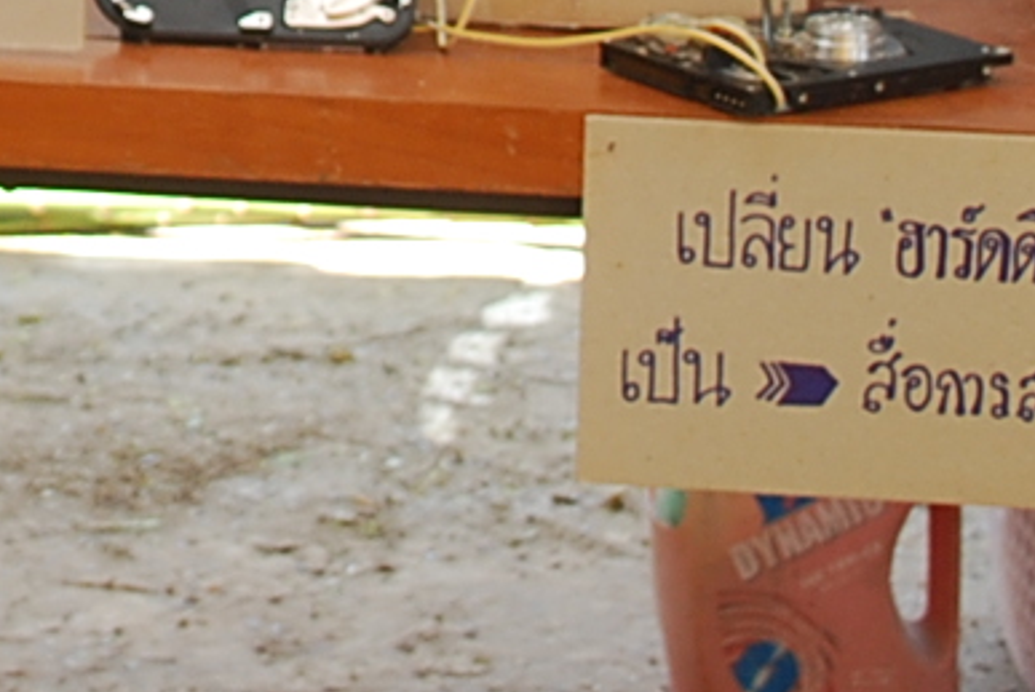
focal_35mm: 165
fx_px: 4749
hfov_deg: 12.1
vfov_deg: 8.0
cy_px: -649
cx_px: -302
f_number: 4
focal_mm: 22
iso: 200
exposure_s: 1/80
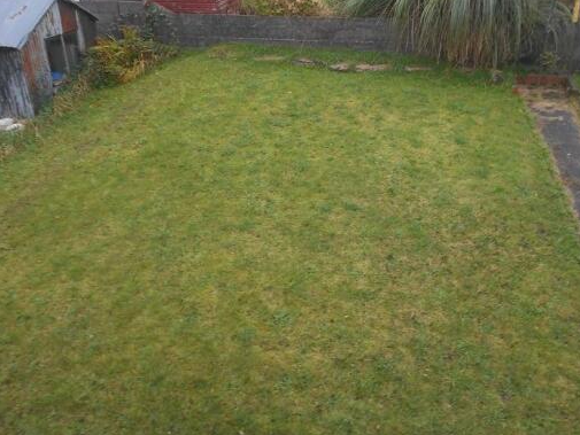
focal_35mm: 30
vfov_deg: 46.7
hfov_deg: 59.9
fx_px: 503
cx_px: 314
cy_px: 192
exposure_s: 1/30
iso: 100
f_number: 3.2
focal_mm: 4.6
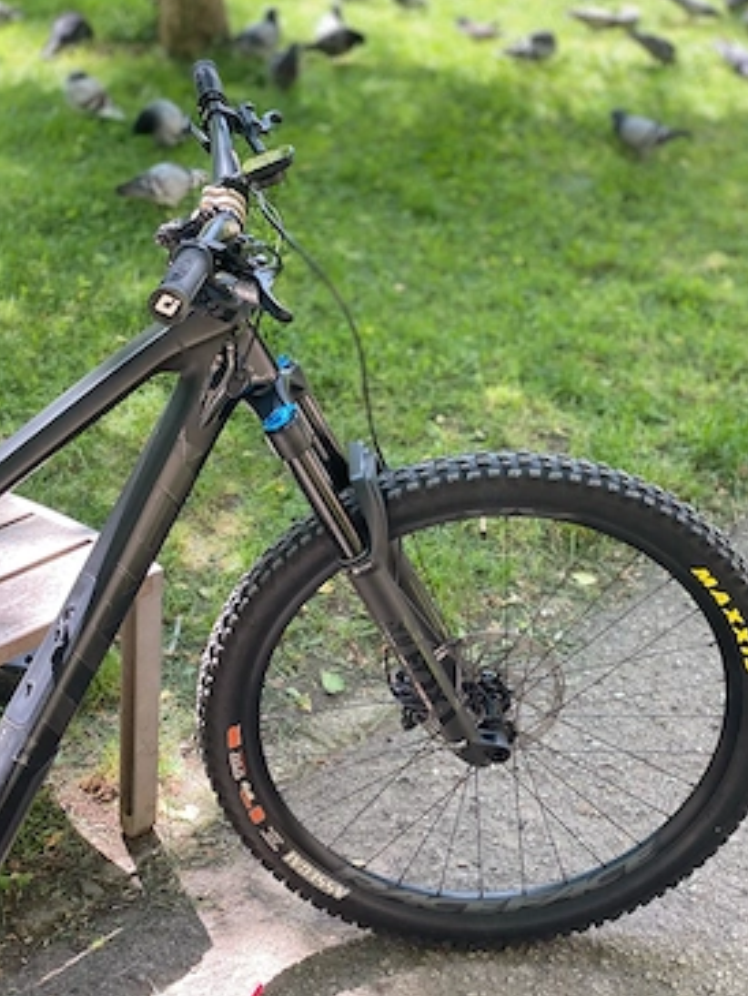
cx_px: 404
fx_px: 1641
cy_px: 475
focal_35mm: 57
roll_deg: -1.9
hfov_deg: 25.7
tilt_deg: -25.2
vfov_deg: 33.8
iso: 40
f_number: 2
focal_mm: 6
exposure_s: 1/122
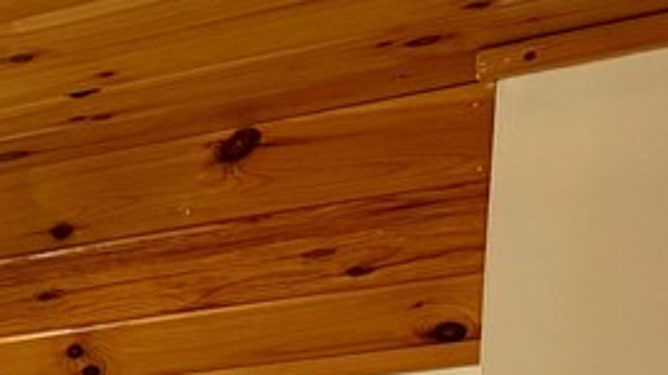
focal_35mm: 101
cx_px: -532
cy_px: 924
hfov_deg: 17.3
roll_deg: +0.0
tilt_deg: -5.6
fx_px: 1789
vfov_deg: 10.3
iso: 250
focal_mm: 6.76
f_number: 1.78
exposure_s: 1/60
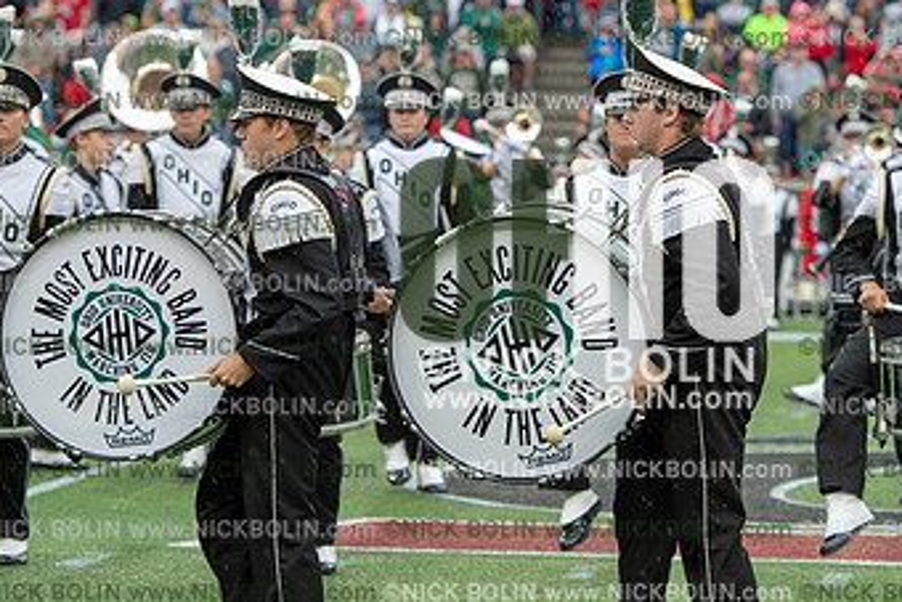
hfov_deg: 9.7
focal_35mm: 213
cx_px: 586
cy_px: 284
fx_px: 5339
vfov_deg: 6.5
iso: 400
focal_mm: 125
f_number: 4
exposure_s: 1/500
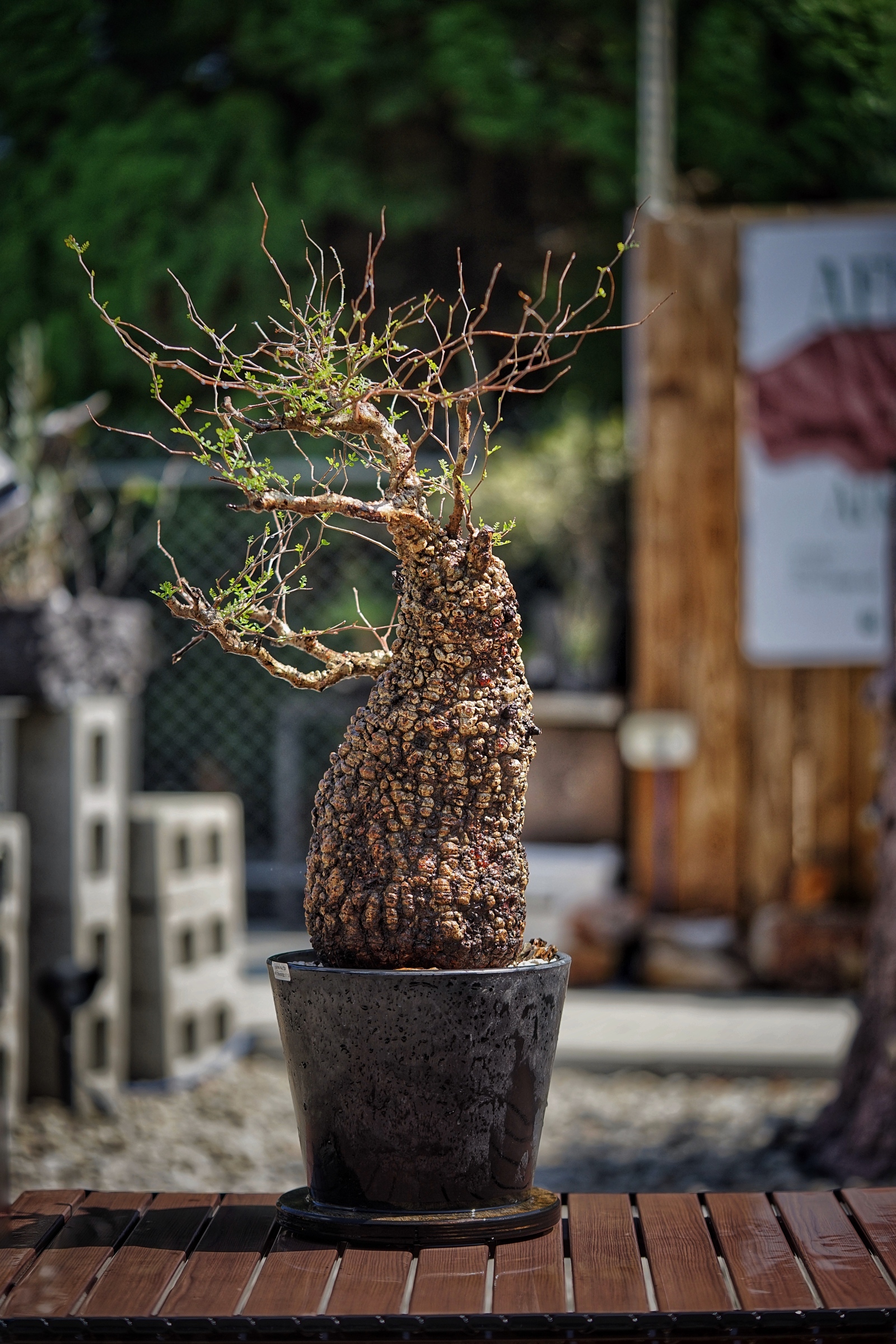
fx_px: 3360
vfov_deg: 22.6
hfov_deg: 15.2
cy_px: 672
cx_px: 448
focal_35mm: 90
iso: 320
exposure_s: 1/1600
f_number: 2.8
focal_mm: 90
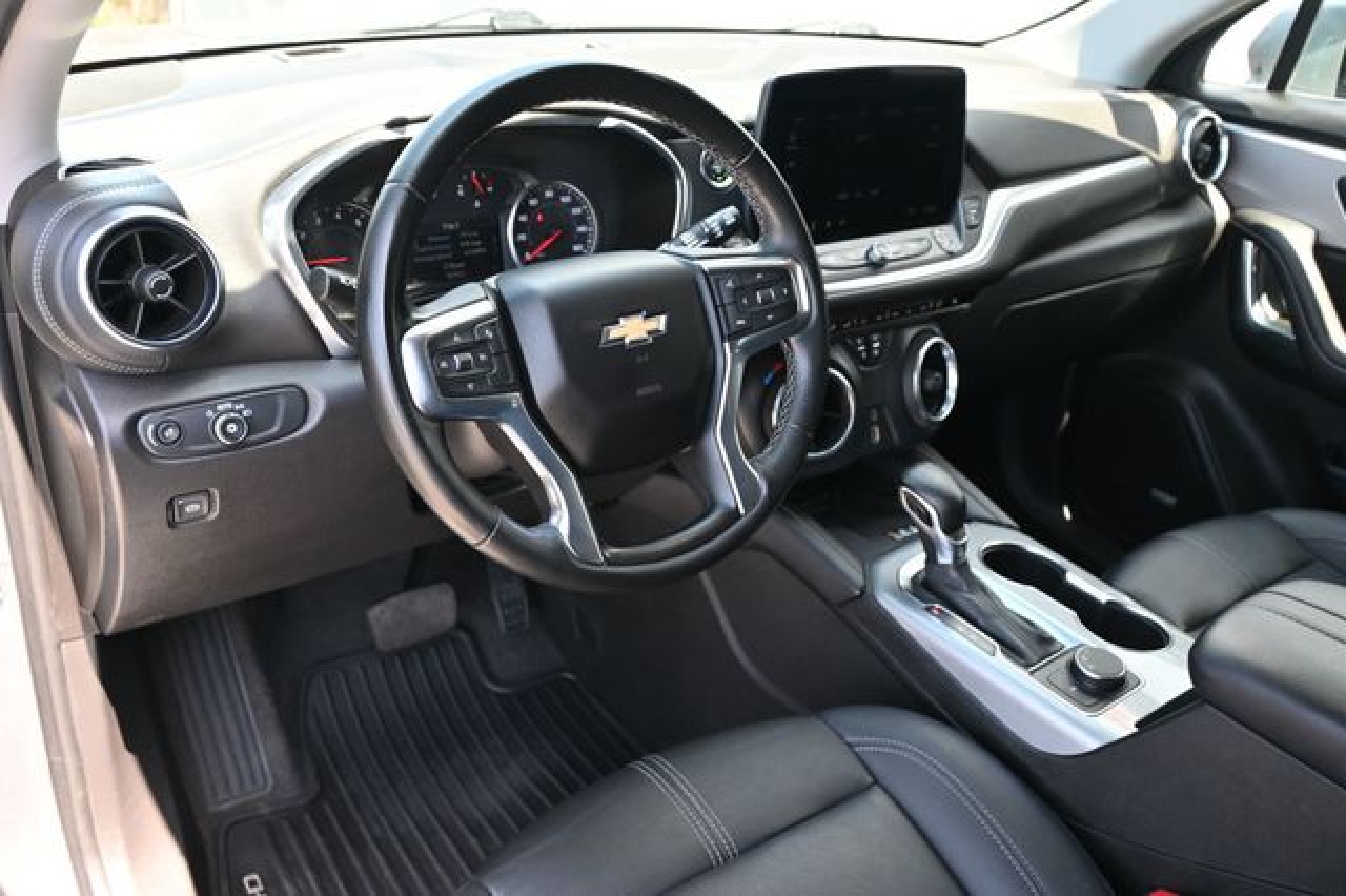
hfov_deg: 62.0
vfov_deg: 43.6
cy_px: 448
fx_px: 1121
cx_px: 673
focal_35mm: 30
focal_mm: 20
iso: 640
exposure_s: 1/125
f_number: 3.8
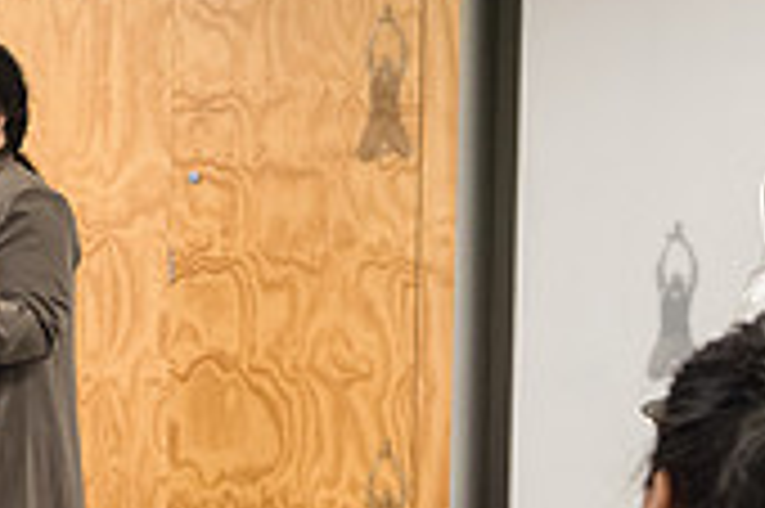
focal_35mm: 109
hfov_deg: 17.7
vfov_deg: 12.5
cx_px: -198
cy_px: 299
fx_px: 2314
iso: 2500
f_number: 4.5
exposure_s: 1/200
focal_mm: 29
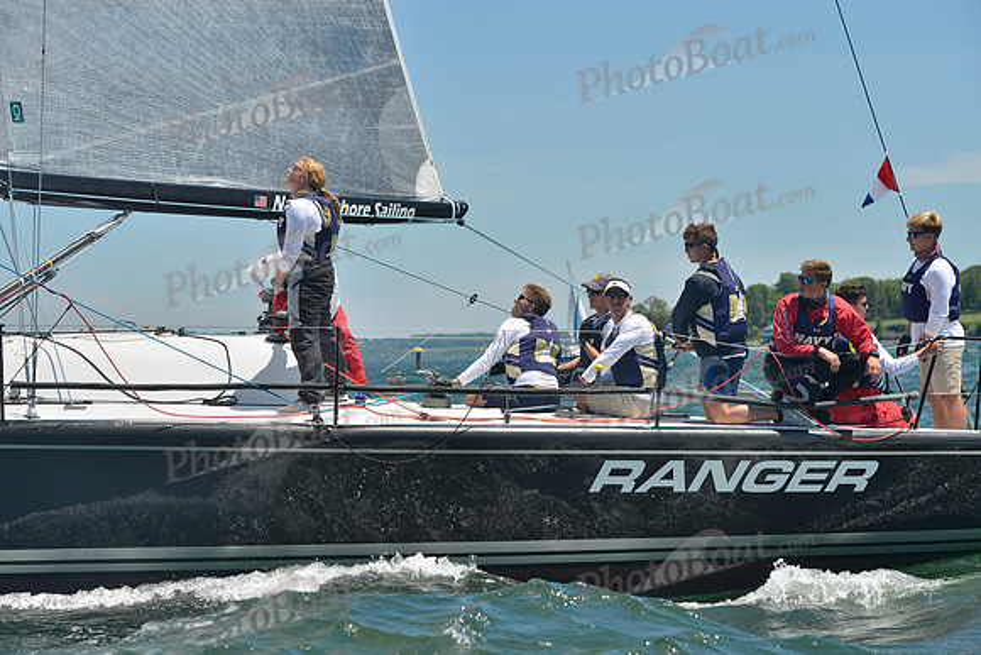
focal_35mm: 105
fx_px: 2862
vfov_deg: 13.0
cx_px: 490
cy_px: 328
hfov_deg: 19.5
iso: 280
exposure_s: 1/1250
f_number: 8
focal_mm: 105
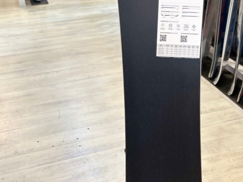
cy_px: 84
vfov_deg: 28.0
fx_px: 365
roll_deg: +0.8
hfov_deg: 36.5
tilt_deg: -25.9
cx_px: 159
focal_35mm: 52
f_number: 1.5
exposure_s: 1/50
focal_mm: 5.7
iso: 64
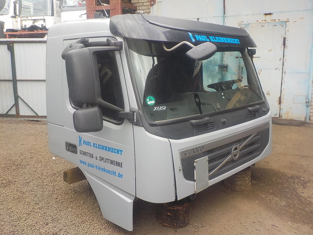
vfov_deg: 46.8
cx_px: 156
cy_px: 118
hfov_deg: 60.0
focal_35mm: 30
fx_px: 271
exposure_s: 1/160
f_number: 3.3
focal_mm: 4.1
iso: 125
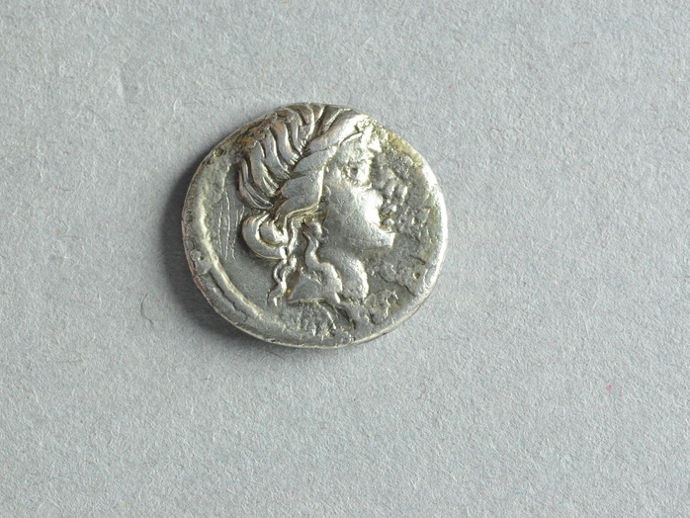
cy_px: 258
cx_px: 305
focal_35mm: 99
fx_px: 1974
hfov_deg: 19.8
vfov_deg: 14.9
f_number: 11
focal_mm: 60
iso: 3200
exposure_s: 1/50
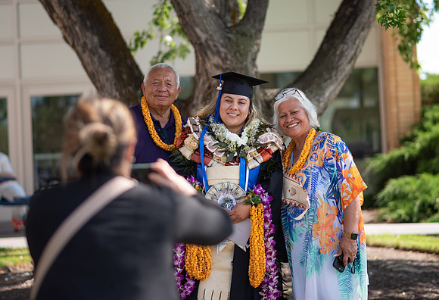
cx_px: 254
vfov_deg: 12.5
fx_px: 1367
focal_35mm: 111
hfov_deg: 18.2
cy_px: 107
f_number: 1.8
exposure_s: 1/2000
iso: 160
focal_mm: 85
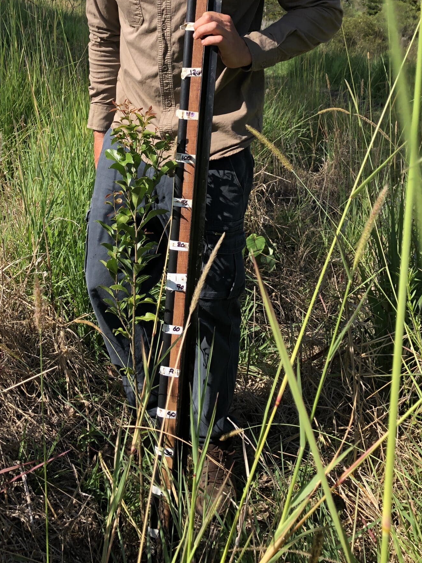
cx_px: 152
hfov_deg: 34.9
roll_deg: +2.2
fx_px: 666
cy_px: 177
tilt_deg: -8.8
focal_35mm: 41
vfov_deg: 44.9
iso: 20
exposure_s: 1/1021
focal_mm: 3.99
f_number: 1.8
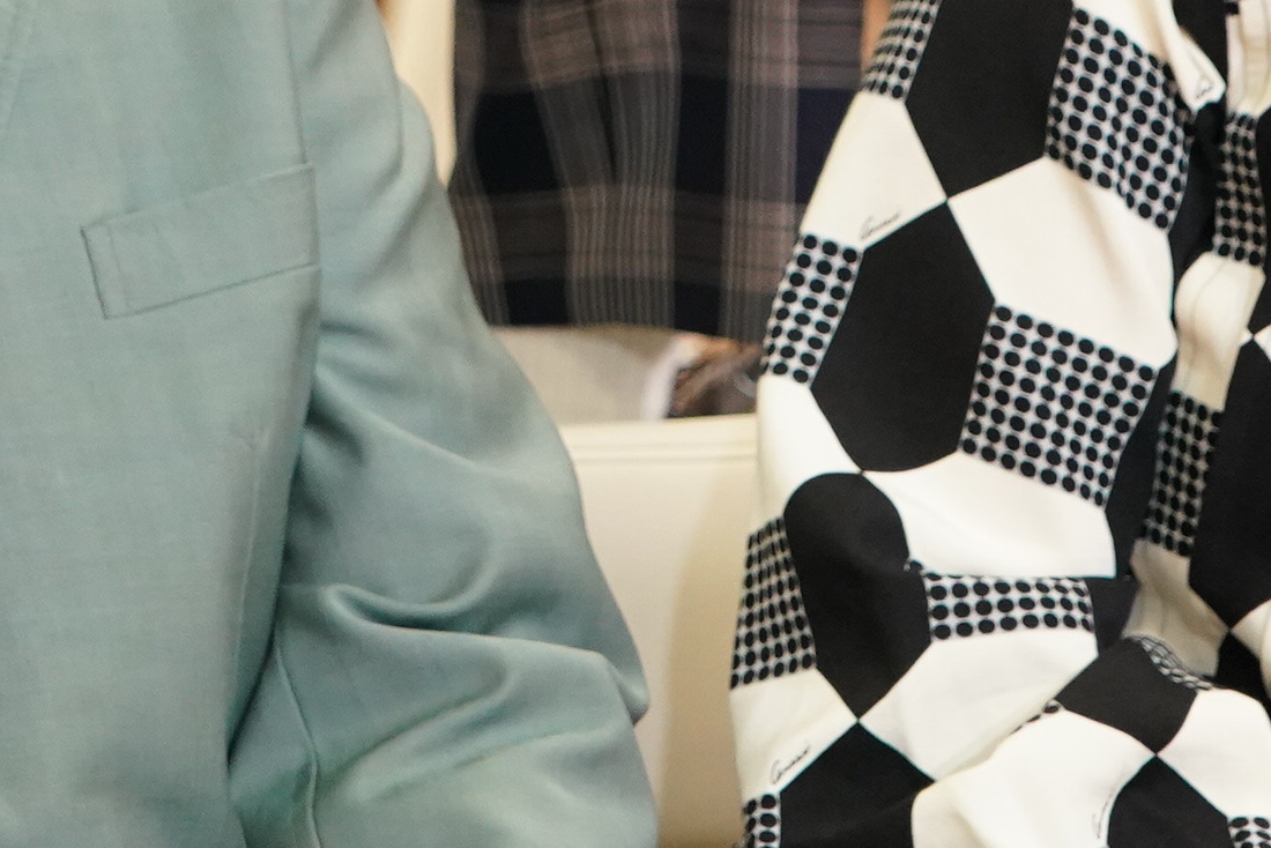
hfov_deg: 3.0
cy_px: -83
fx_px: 24507
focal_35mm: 694
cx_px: 641
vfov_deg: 2.0
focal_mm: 194
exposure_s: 1/200
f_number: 7.1
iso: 4000
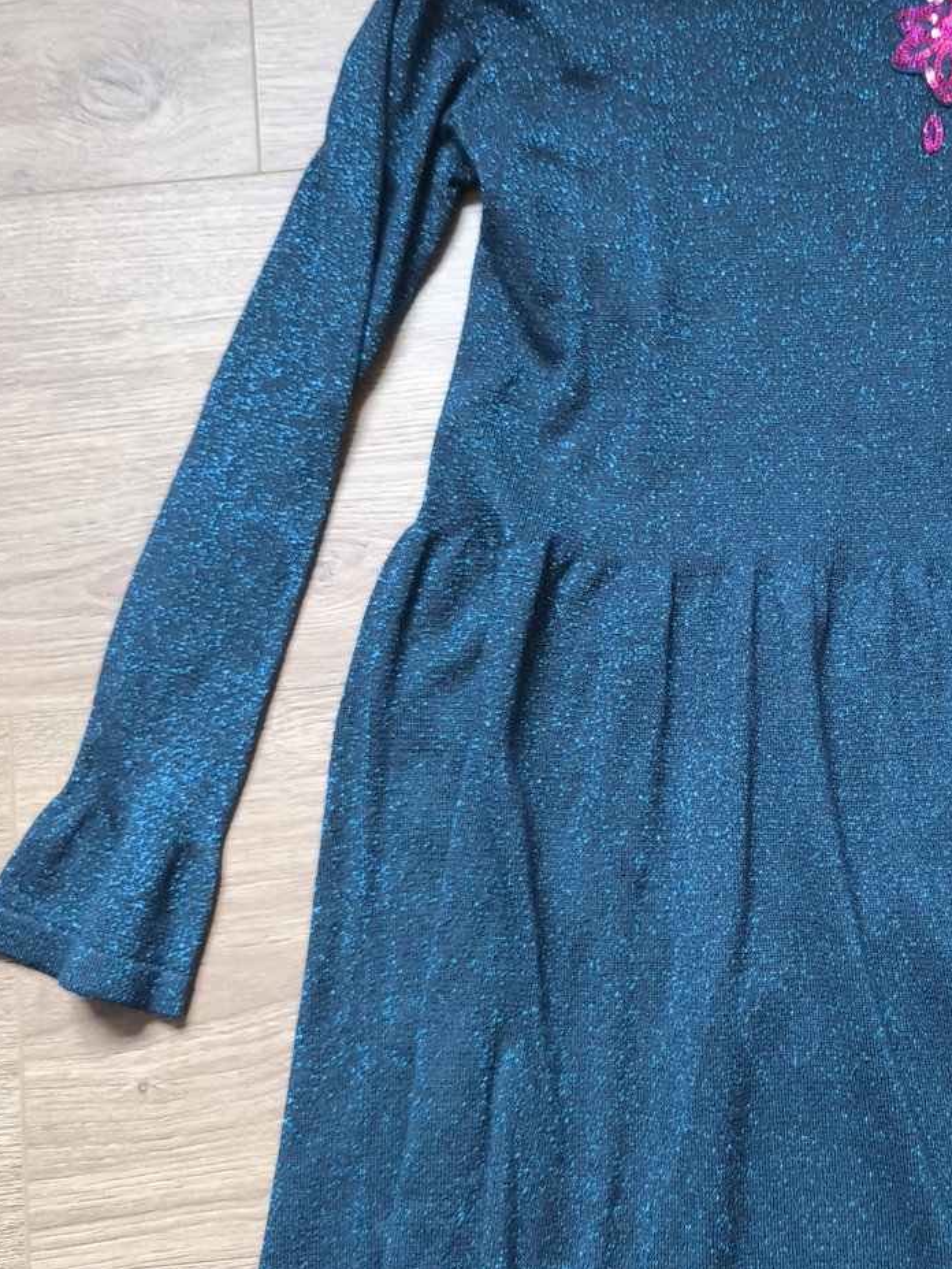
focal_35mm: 41
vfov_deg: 45.8
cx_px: 840
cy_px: 644
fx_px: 1502
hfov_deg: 33.5
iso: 640
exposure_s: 1/33.3
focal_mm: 6.57
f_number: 1.6
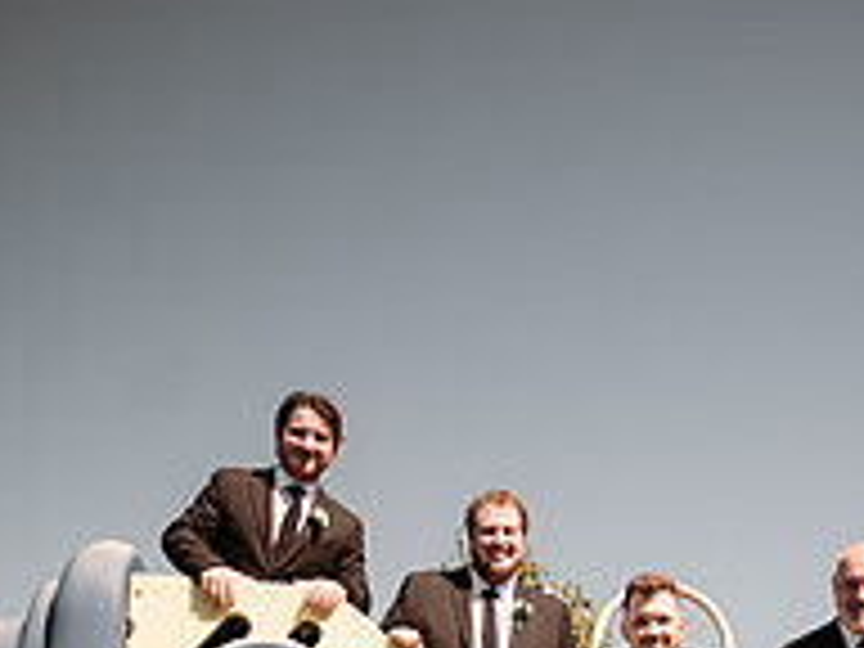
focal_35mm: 54
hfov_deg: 34.7
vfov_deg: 23.7
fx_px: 1348
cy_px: 855
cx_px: 662
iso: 80
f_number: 2.2
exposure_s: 1/2500
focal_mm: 24
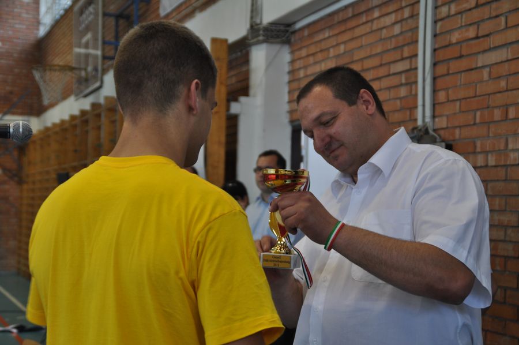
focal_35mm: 63
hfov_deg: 31.9
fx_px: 907
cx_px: 260
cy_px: 172
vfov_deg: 21.5
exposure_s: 1/80
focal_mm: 42
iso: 400
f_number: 4.5
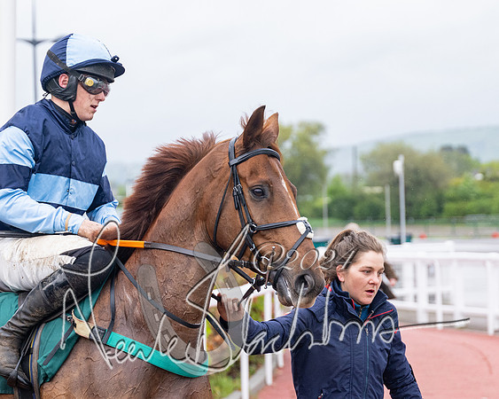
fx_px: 2445
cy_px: 200
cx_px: 202
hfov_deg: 11.6
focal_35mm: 166
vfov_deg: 9.3
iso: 800
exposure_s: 1/1600
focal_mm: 98
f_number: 4
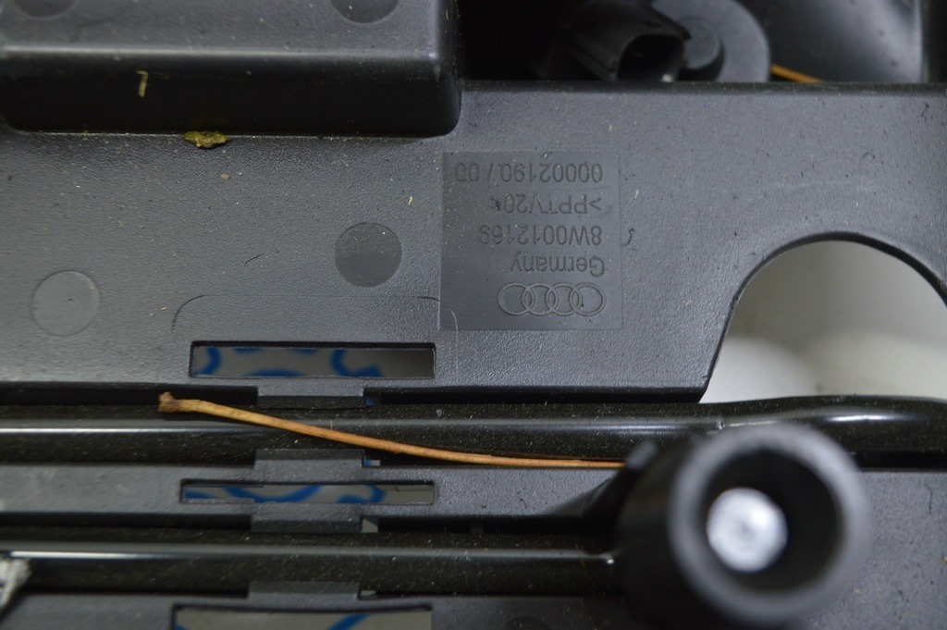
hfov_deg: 43.6
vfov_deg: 29.8
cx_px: 474
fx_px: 1183
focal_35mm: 45
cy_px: 315
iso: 400
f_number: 5.6
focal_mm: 30
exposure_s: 1/15
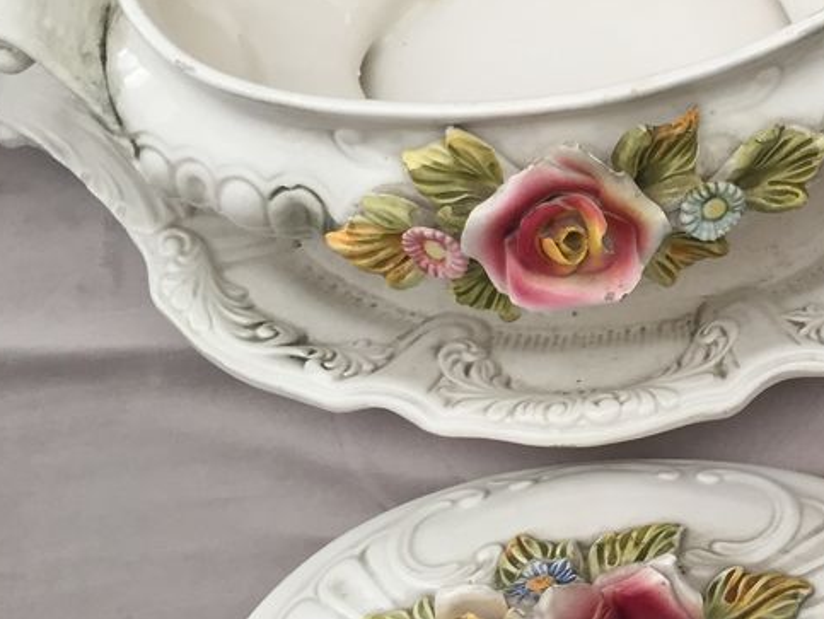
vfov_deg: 24.4
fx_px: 1429
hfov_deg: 29.9
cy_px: 278
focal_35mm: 60
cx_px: 829
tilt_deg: -65.9
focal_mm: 4.15
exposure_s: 1/33
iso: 50
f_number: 2.2
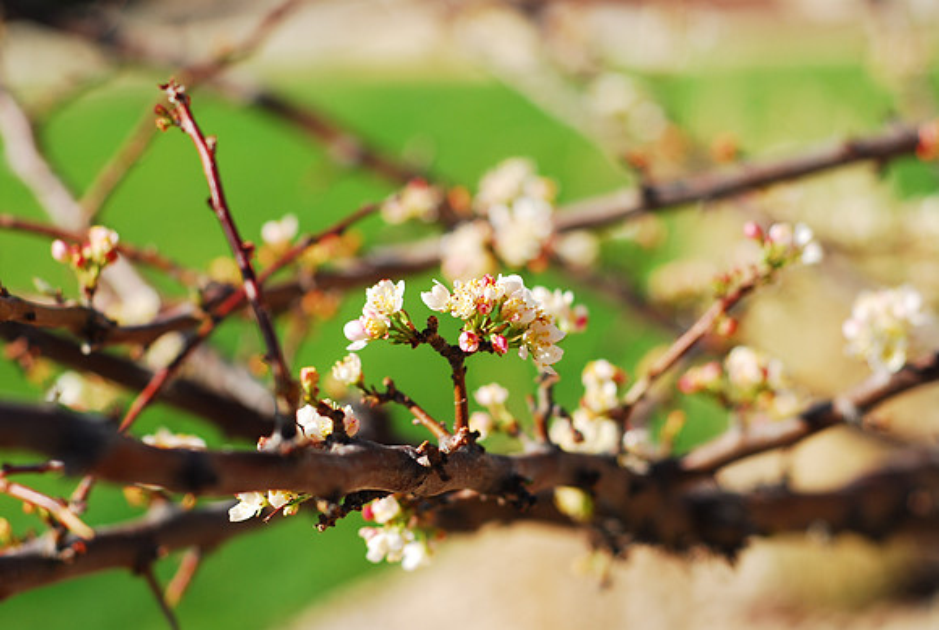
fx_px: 1960
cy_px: 315
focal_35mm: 75
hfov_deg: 26.9
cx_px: 470
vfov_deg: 18.3
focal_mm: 50
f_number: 3.2
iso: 100
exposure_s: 1/750
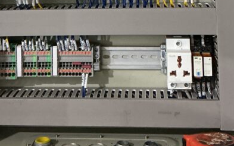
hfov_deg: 25.8
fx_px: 510
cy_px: -84
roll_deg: +0.8
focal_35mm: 80
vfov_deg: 14.9
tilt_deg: +3.2
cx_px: 101
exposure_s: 1/50
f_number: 1.8
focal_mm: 3
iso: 250
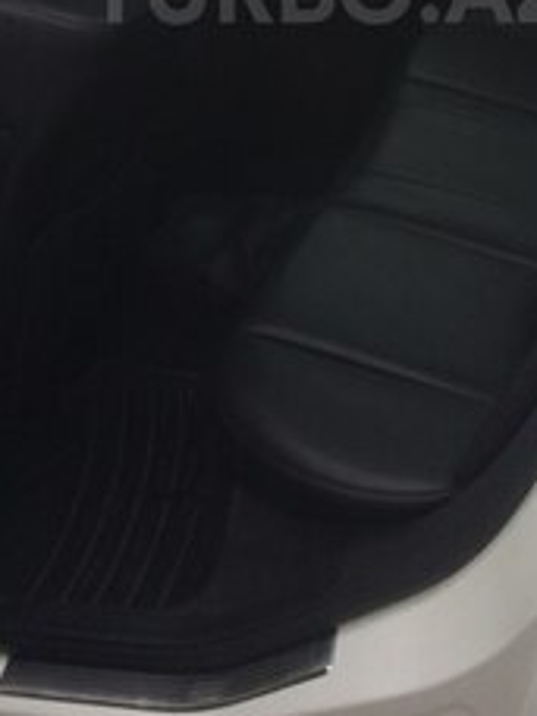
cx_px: 330
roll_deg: +9.2
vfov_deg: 28.7
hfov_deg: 23.2
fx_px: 1303
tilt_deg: -17.9
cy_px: -13
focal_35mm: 63
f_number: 2.2
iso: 50
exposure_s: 1/50
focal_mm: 4.15
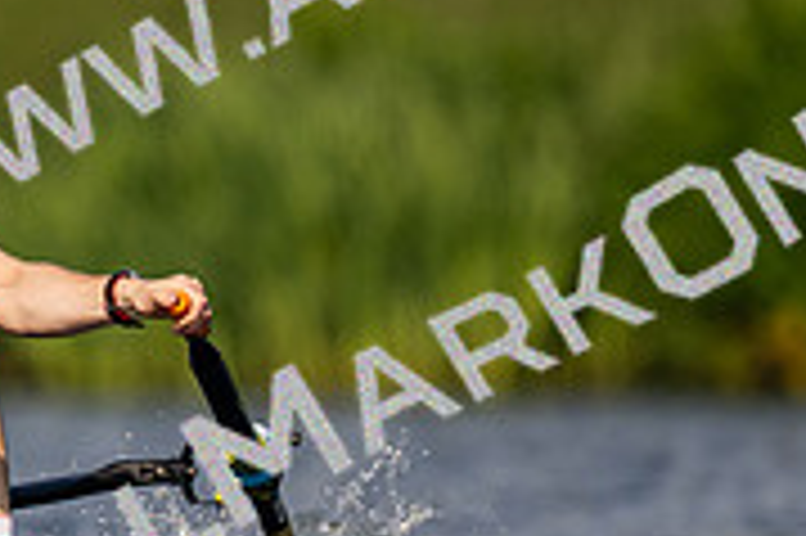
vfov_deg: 0.5
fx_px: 65404
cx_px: -491
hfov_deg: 0.7
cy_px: 331
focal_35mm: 2924
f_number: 4
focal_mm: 600
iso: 180
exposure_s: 1/2500
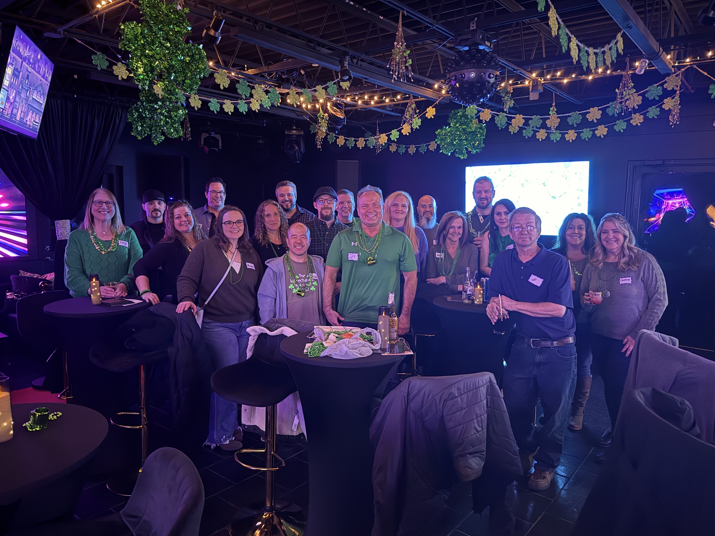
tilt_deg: -6.5
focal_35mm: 25
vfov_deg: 54.9
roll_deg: +0.0
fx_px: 516
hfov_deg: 69.4
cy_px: 262
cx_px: 361
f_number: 1.78
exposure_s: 1/15
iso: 1600
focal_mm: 6.76
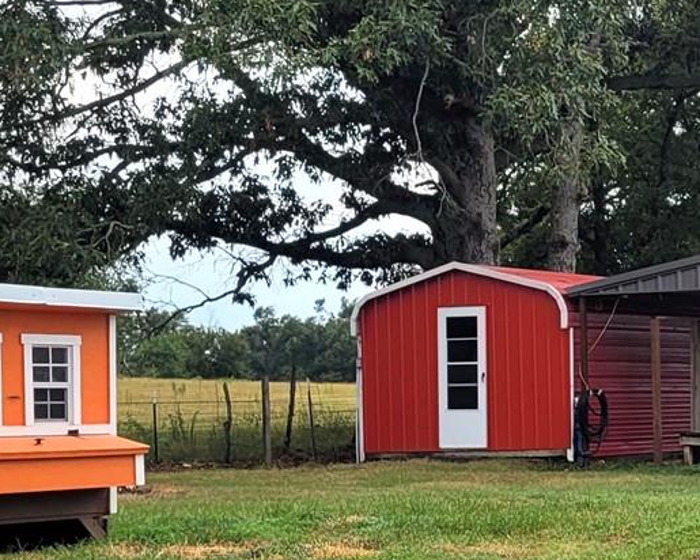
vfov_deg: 15.2
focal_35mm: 101
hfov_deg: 18.5
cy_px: 425
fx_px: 2092
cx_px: 693
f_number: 1.8
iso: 40
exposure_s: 1/1973
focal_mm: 5.4
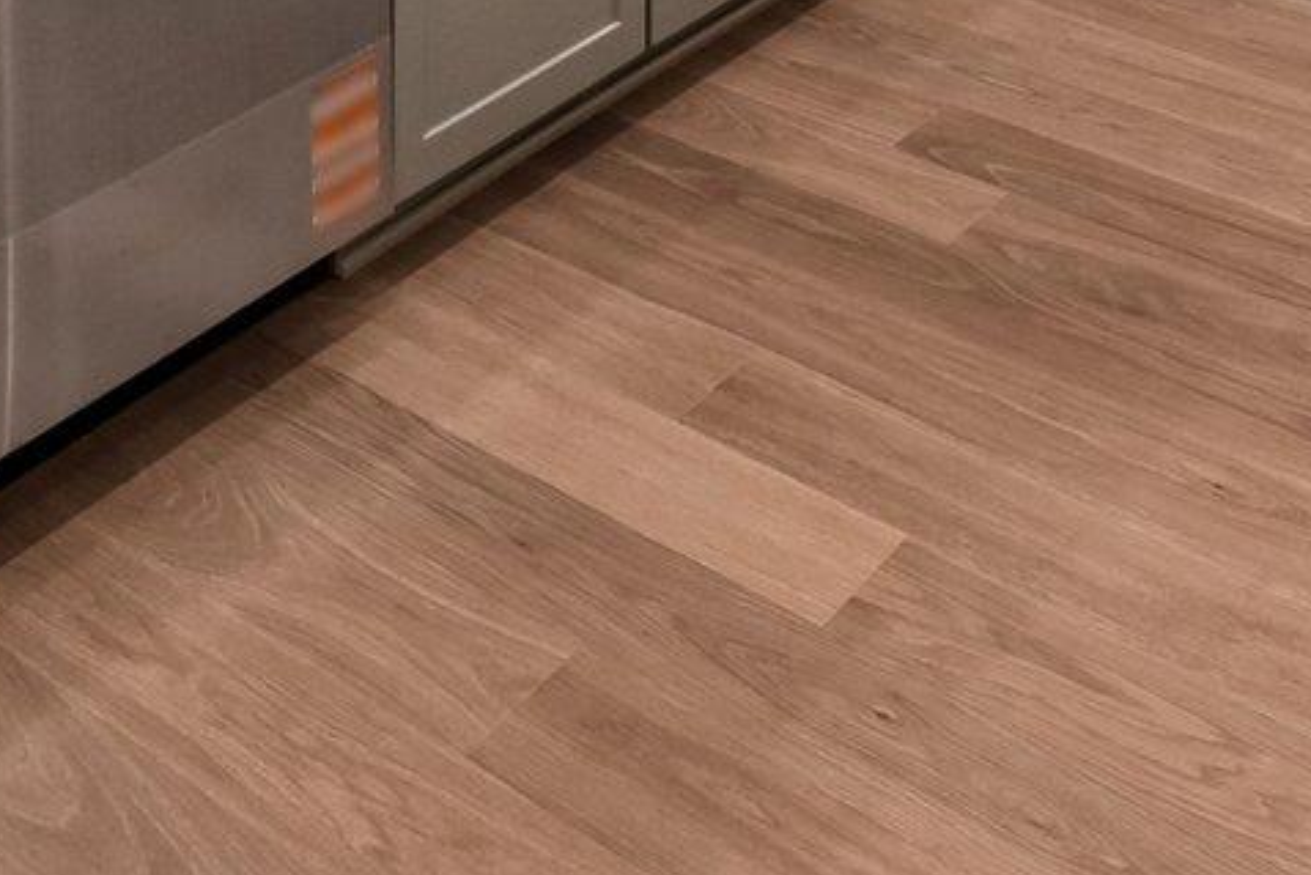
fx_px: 2186
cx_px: 266
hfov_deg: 32.5
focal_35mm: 60
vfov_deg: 16.3
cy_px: -961
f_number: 8
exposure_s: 1/15
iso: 200
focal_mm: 14
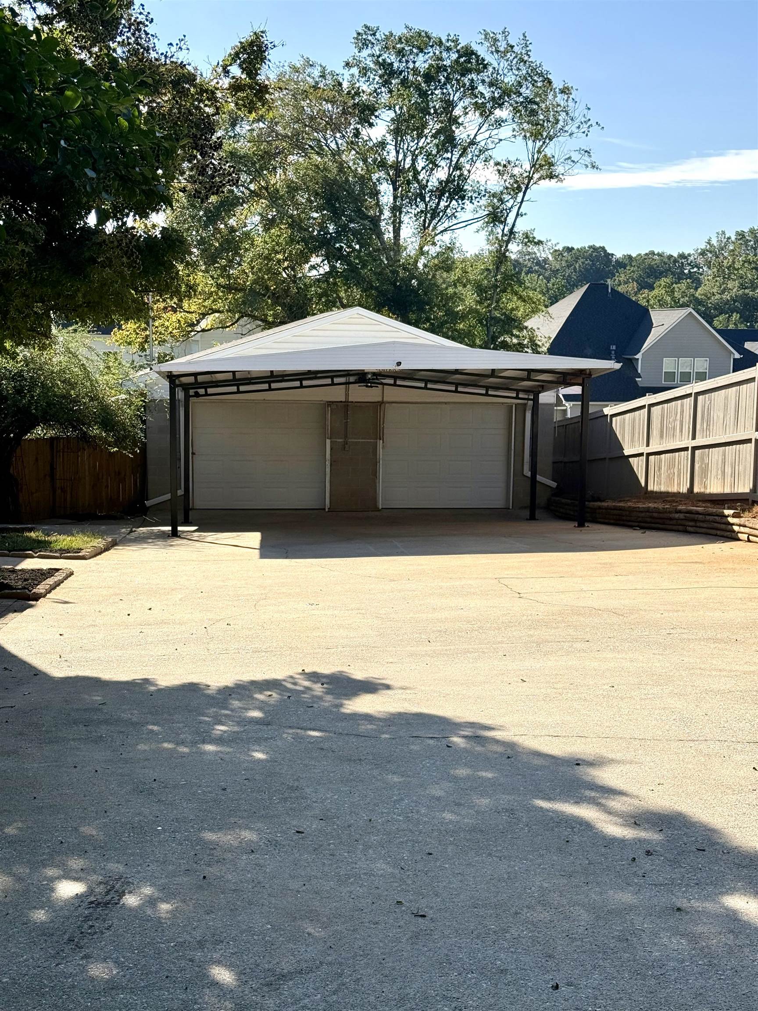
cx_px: 379
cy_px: 506
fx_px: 1401
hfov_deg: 30.3
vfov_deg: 39.7
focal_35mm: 48
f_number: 1.78
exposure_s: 1/3704
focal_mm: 6.76
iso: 64
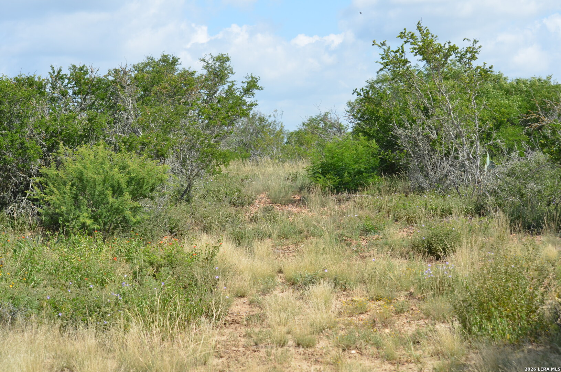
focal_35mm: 82
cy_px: 186
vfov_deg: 16.5
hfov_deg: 24.7
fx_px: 1283
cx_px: 280
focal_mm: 55
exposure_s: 1/250
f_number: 8
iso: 125
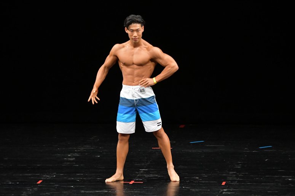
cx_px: 148
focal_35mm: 300
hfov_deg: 6.9
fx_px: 2457
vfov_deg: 4.6
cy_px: 98
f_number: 5.6
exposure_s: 1/400
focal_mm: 200
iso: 3200
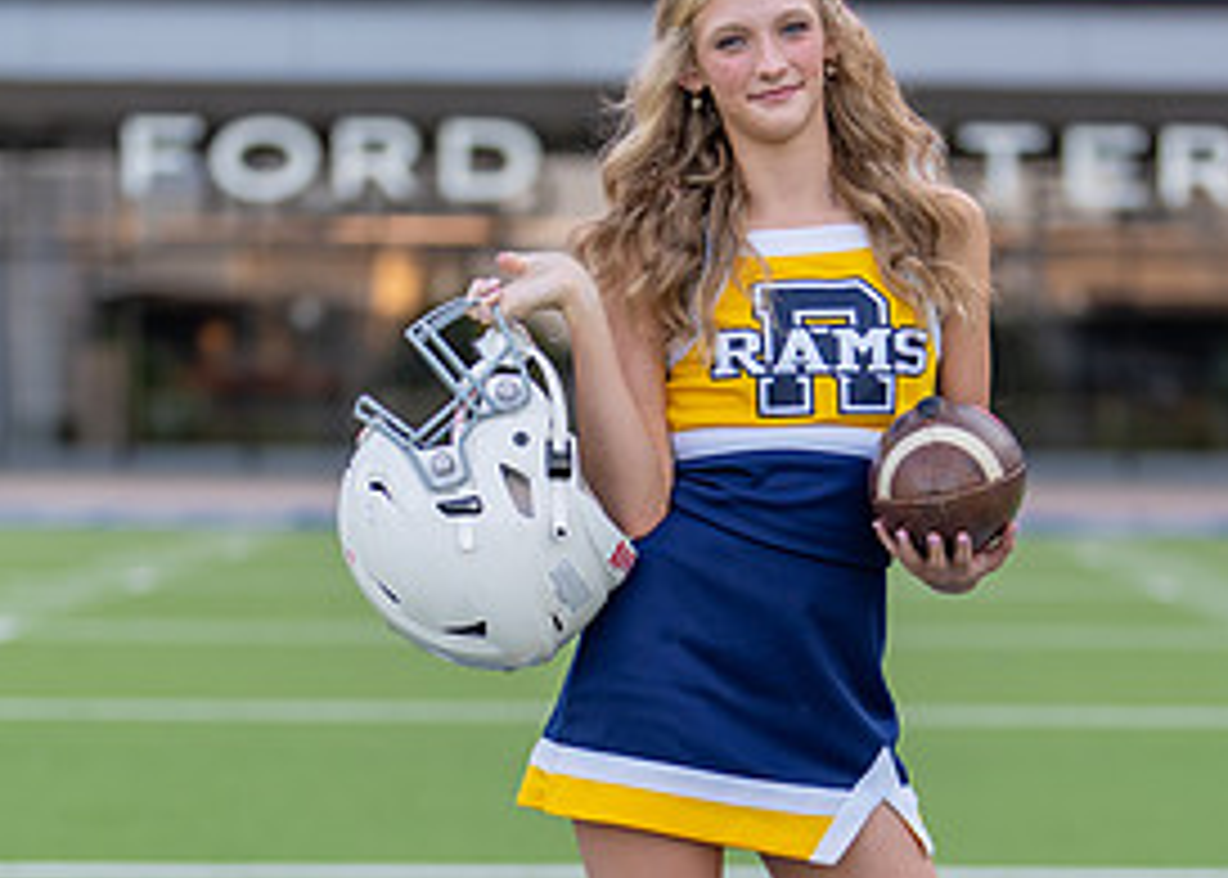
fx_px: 4185
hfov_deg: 16.7
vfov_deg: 11.9
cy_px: 670
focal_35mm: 120
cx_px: 763
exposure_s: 1/500
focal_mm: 50
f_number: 1.2
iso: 100
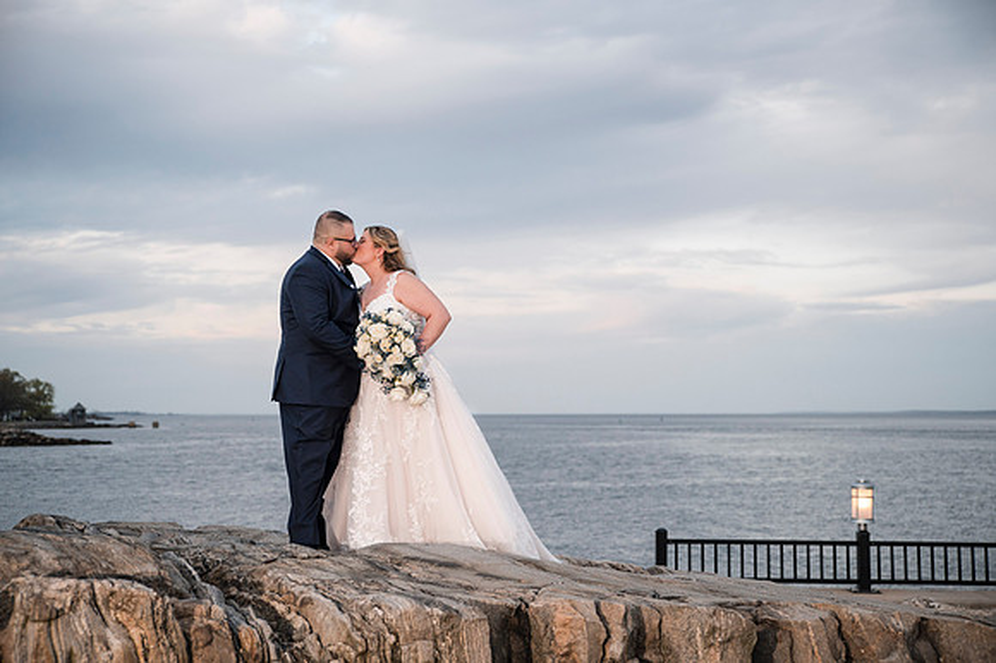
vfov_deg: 27.5
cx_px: 498
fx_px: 1354
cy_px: 332
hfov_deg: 40.4
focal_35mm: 49
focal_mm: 48
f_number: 2.8
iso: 1250
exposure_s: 1/1000
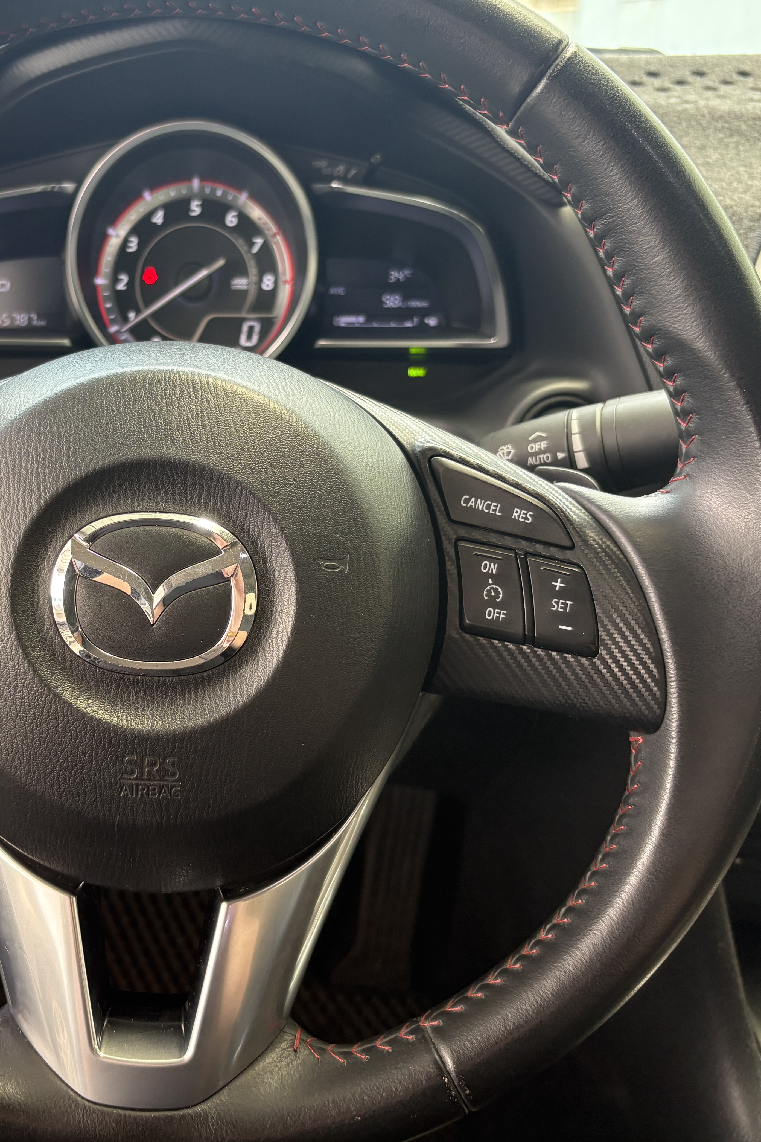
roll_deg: +0.6
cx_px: 158
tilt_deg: -23.3
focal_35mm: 37
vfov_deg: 51.9
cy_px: 558
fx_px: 1173
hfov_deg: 34.9
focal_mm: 5.96
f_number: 1.6
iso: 125
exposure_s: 1/56
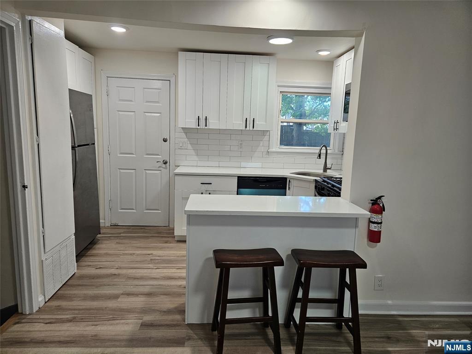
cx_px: 236
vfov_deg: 58.9
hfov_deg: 73.9
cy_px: 177
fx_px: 314
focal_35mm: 23
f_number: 1.8
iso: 160
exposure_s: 1/120
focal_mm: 5.4
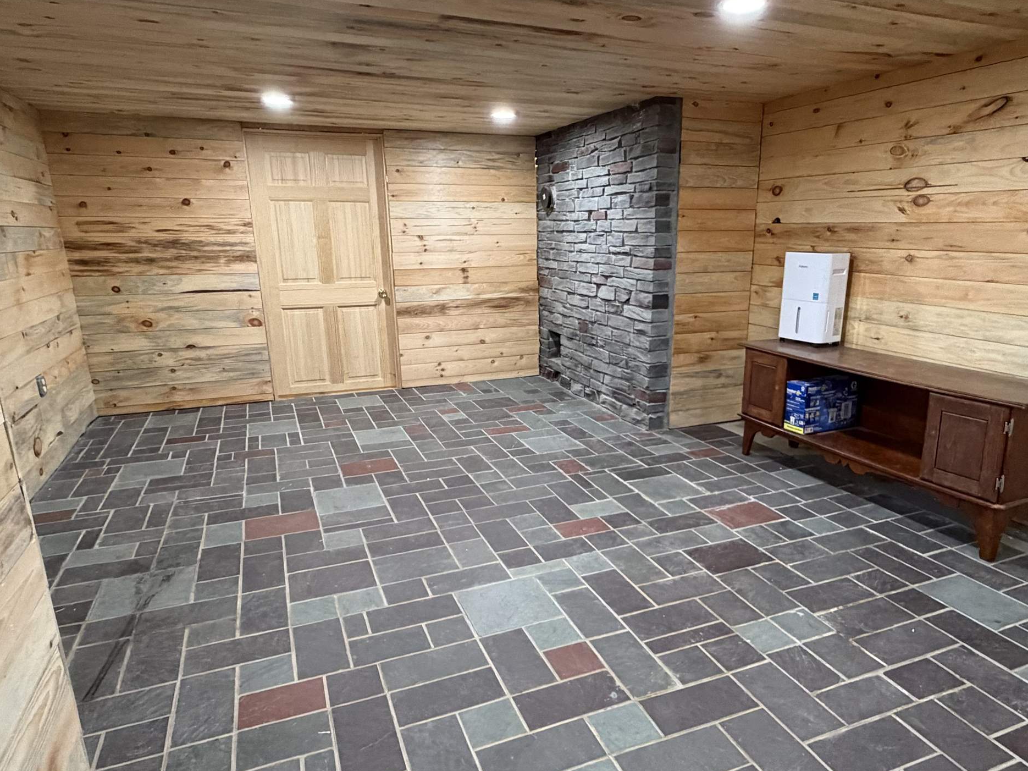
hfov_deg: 73.7
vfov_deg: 58.7
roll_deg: +0.0
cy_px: 425
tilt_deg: -16.5
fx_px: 683
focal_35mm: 23
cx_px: 570
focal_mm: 2.22
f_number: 2.2
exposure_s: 1/60
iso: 500
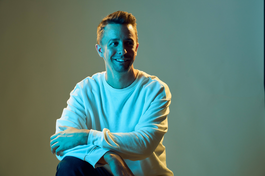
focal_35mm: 70
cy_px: 88
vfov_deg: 19.5
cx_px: 132
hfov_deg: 28.8
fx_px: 515
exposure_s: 1/250
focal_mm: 70
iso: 500
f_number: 5.6
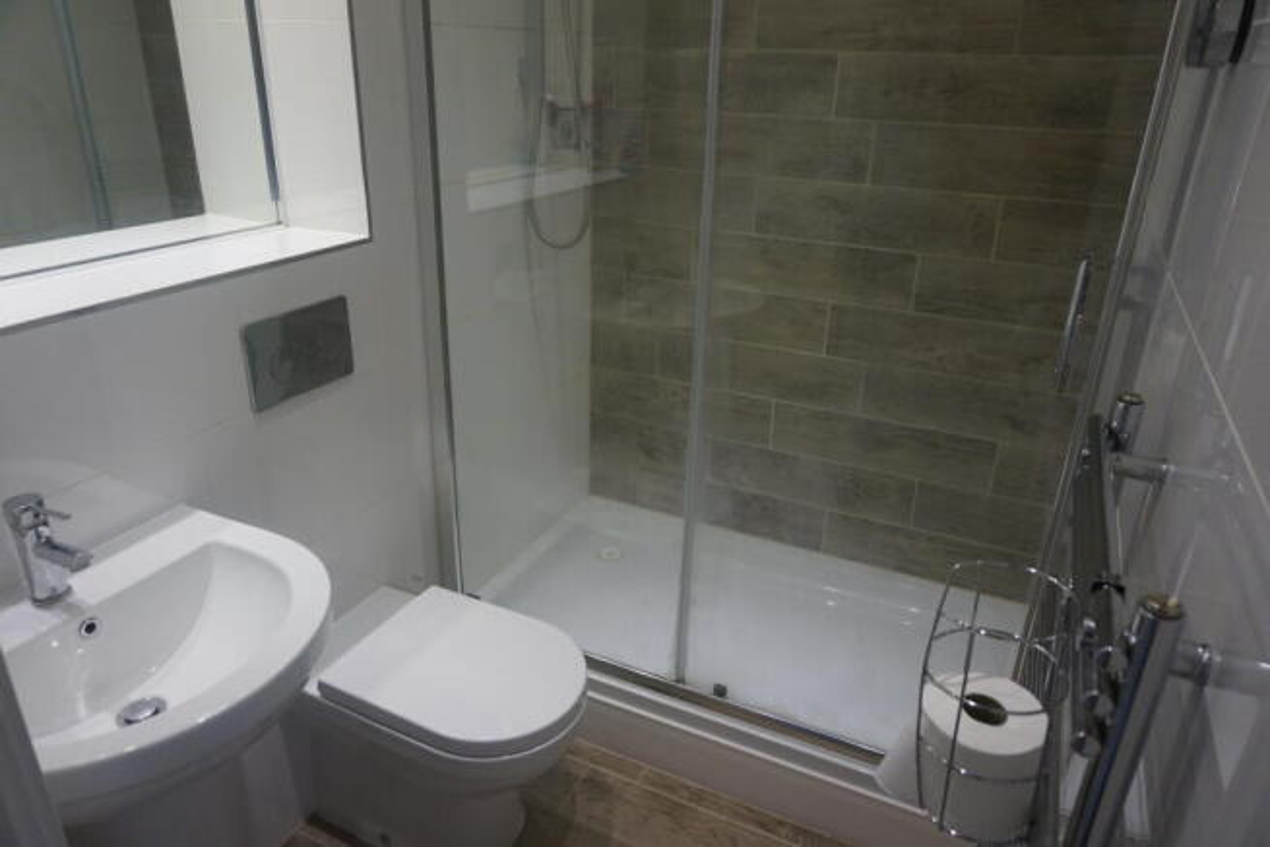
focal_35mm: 24
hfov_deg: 73.7
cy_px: 424
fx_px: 847
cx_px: 635
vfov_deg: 53.2
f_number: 4
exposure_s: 1/160
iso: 640
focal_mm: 16
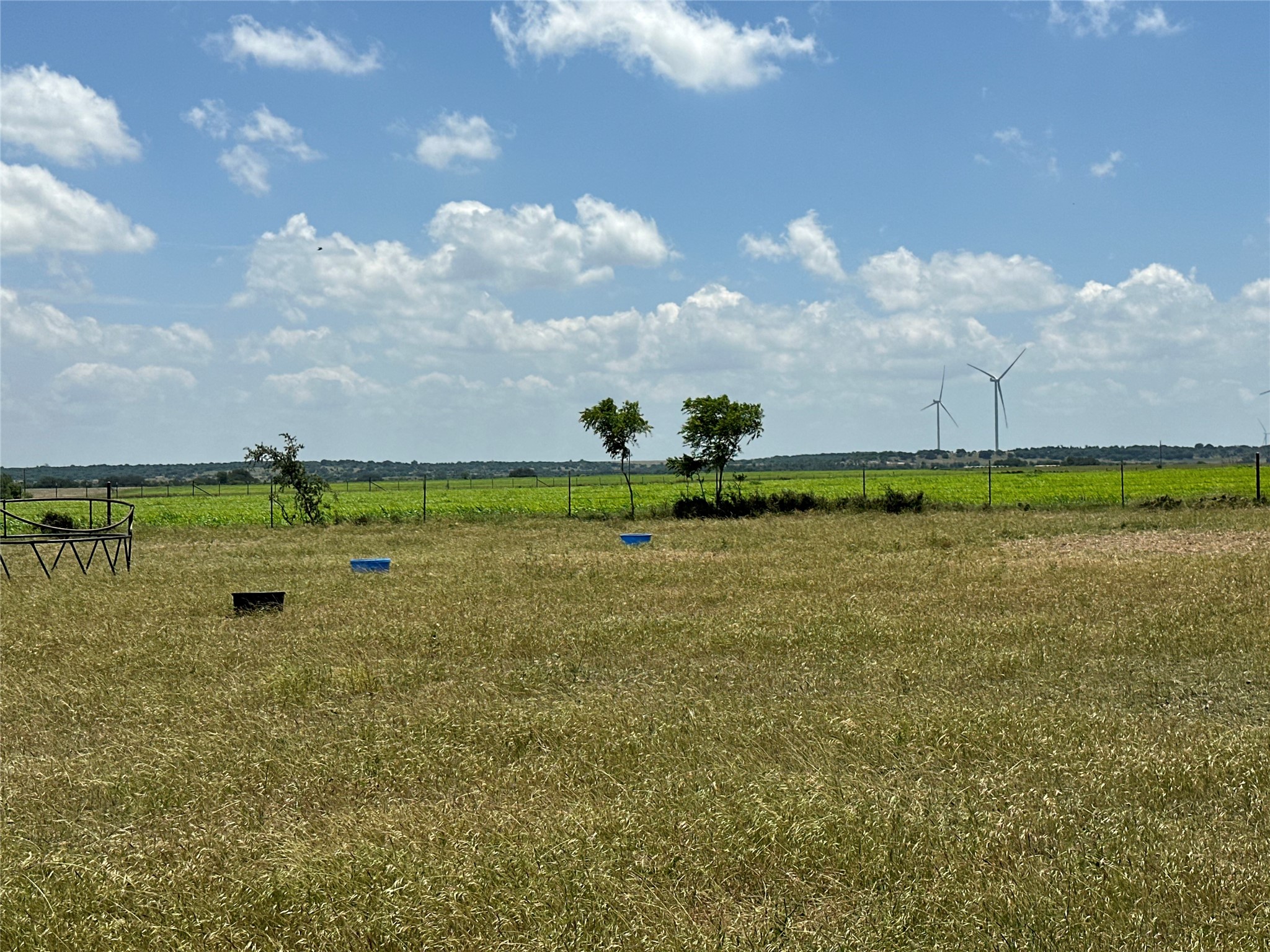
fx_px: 1761
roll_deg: +0.7
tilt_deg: +0.9
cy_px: 476
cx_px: 635
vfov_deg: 30.3
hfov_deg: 39.7
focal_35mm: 48
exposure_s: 1/7092
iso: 64
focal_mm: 6.86
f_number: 1.78
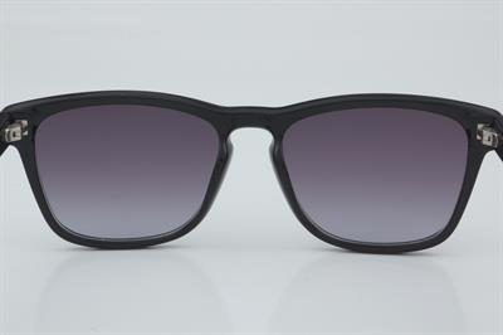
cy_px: 168
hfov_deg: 24.6
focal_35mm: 82
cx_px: 252
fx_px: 1152
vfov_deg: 16.5
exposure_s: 1/4
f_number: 32
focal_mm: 55
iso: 100
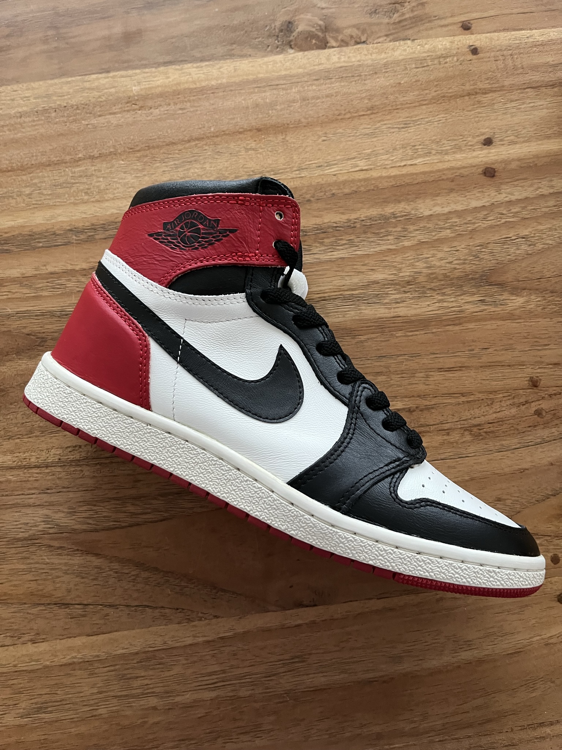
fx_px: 563
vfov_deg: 67.3
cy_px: 375
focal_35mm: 26
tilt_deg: -81.5
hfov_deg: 53.1
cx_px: 281
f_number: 1.6
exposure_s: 1/60
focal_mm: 5.1
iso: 400
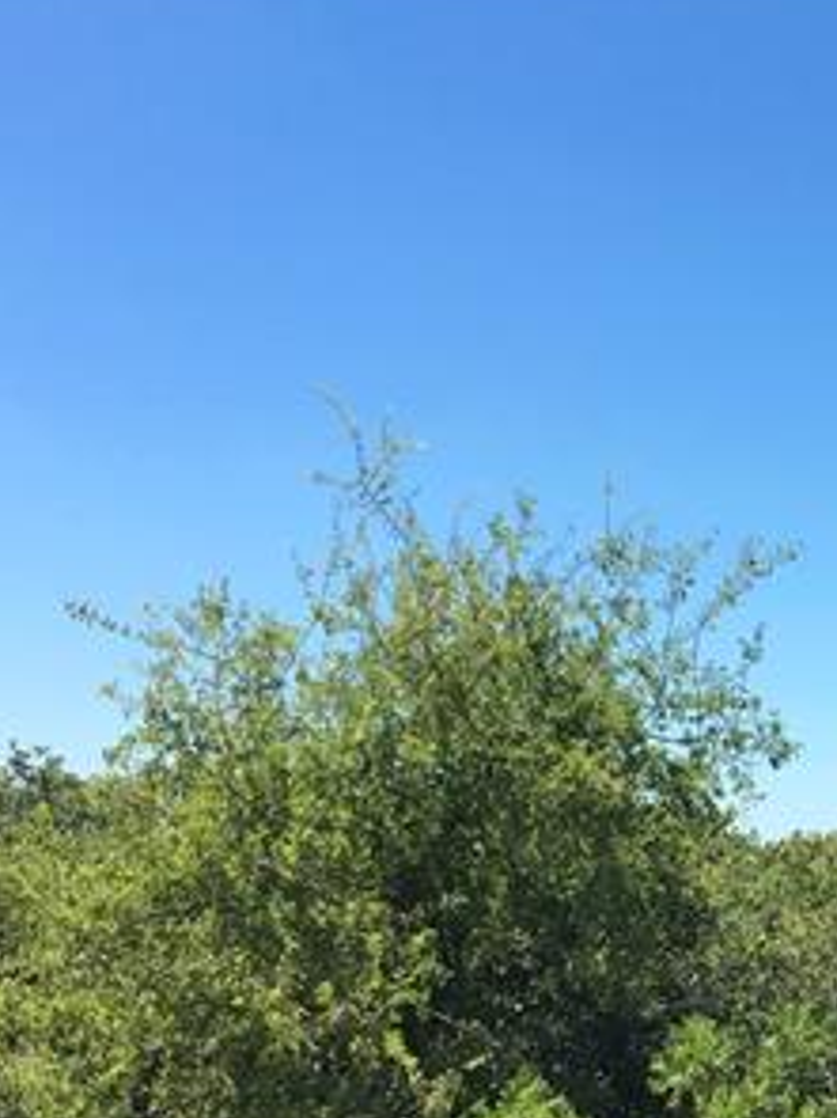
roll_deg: -2.8
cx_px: 901
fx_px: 2033
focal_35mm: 63
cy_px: 864
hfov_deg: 22.1
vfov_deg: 30.1
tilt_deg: -2.4
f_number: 2.2
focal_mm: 4.15
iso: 25
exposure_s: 1/1166
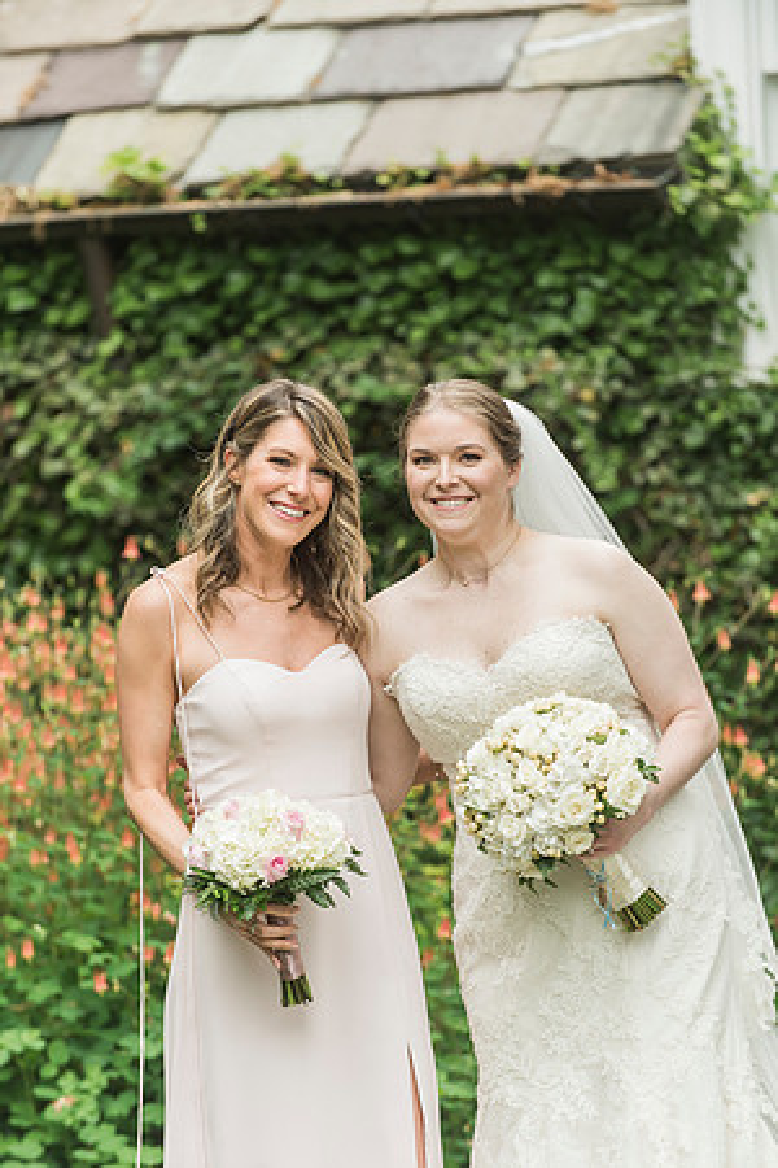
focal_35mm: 200
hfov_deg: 6.9
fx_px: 6483
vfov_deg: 10.3
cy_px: 584
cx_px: 389
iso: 500
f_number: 4
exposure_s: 1/400
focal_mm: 200
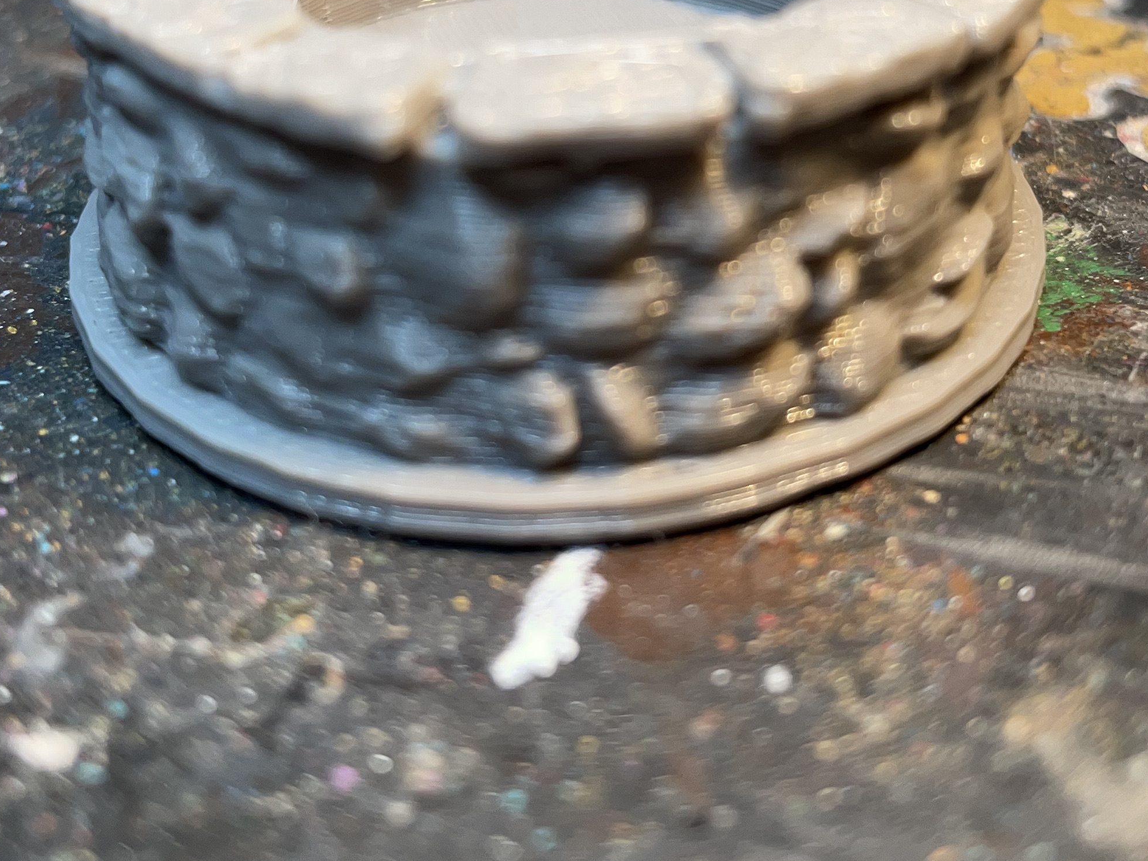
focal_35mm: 53
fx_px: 1757
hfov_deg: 36.1
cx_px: 625
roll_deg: +0.6
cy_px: 164
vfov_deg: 27.0
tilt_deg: -26.5
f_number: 1.6
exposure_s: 1/120
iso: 40
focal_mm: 4.2
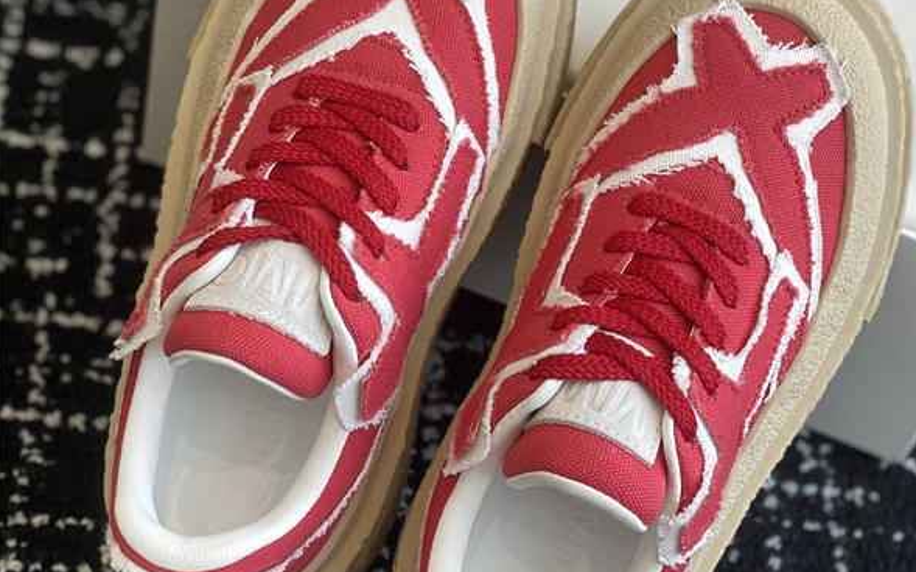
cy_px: 138
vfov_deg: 16.0
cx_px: 502
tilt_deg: -45.8
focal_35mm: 81
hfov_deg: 25.5
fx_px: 2022
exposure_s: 1/122
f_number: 2
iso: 20
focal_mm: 6
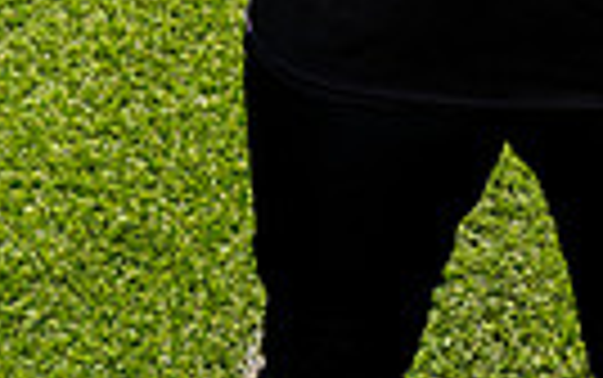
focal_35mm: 192
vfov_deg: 6.5
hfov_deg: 10.8
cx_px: 572
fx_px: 3158
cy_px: -518
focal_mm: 56
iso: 320
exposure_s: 1/250
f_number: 11
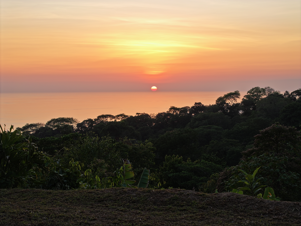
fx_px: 609
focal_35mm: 70
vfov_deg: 21.0
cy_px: 113
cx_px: 150
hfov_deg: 27.8
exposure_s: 1/160
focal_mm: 19.35
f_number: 2.8
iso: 100
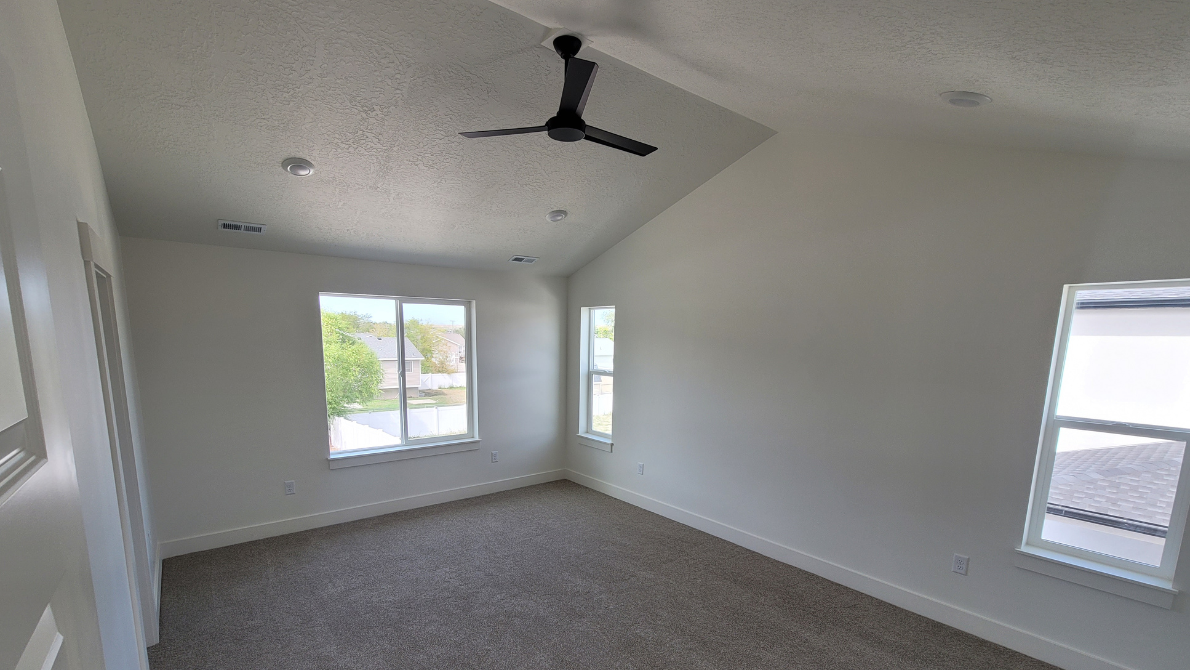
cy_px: 423
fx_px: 473
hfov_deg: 103.0
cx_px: 586
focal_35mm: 15
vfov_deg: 69.3
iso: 64
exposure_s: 1/149
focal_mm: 2.2
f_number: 2.2
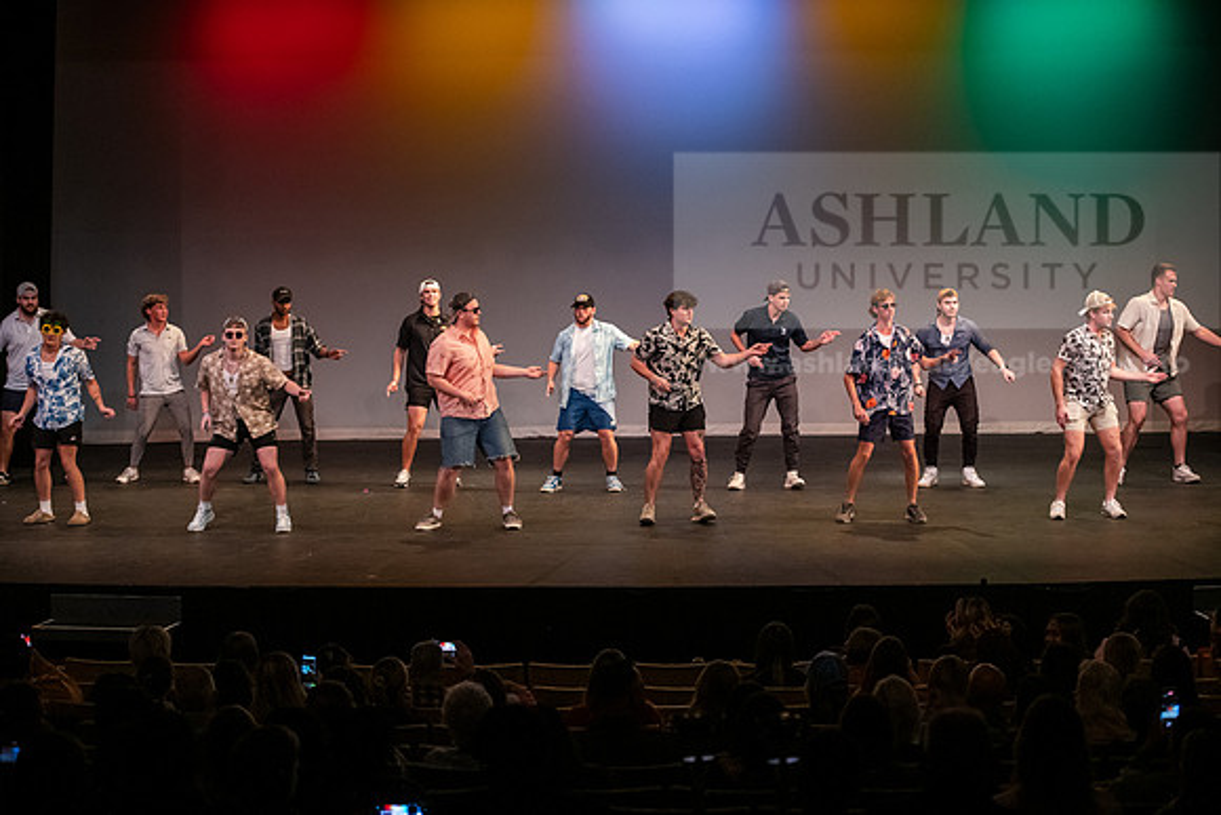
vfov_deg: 17.5
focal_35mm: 78
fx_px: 2646
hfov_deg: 26.0
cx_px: 610
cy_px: 408
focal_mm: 78
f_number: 3.5
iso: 4000
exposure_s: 1/250
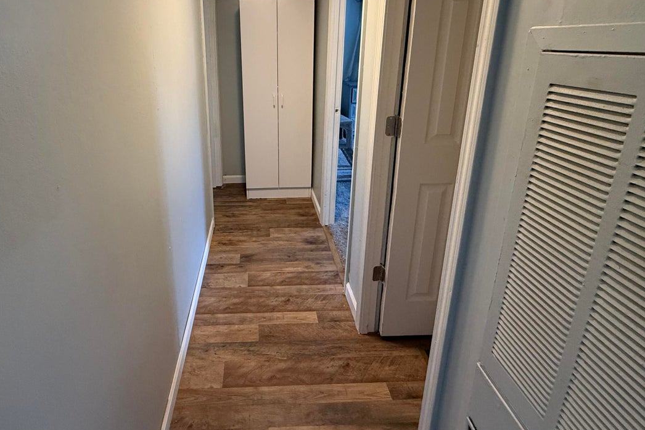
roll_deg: +0.3
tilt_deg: -14.7
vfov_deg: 62.4
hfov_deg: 86.1
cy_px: 133
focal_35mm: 19
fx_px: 340
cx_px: 268
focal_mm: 2.22
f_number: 2.2
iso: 320
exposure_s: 1/60
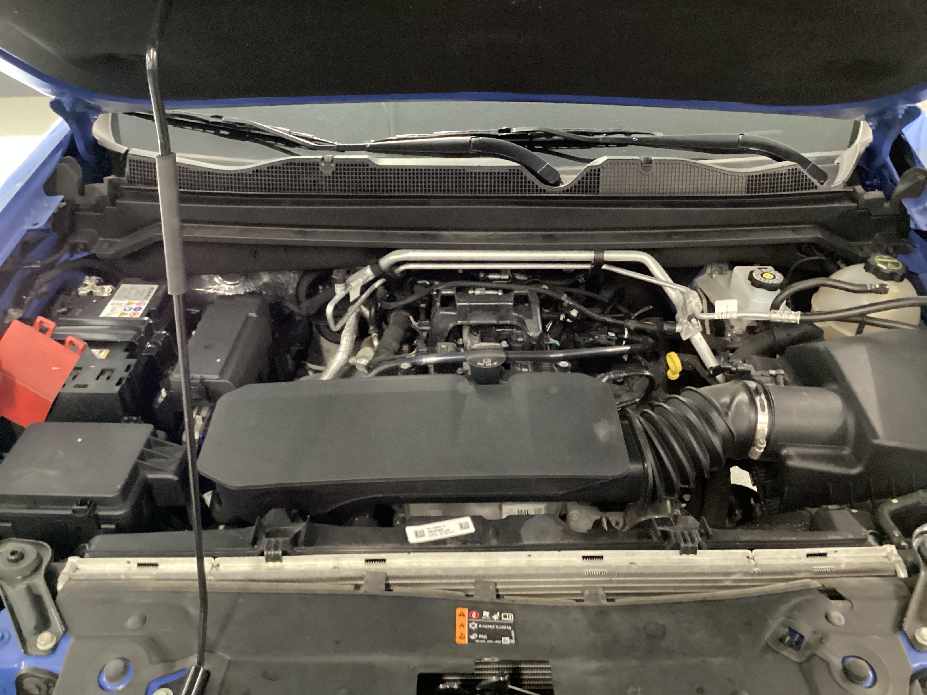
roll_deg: +0.8
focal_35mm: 31
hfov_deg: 58.4
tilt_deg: -34.5
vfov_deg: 45.4
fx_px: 830
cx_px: 464
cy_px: 348
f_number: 2.4
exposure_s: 1/24
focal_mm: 3.3
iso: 800
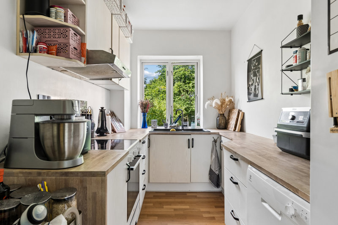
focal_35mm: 22
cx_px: 169
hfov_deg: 79.2
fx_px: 204
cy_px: 112
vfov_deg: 57.8
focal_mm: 14.5
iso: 200
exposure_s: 1/5
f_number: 8
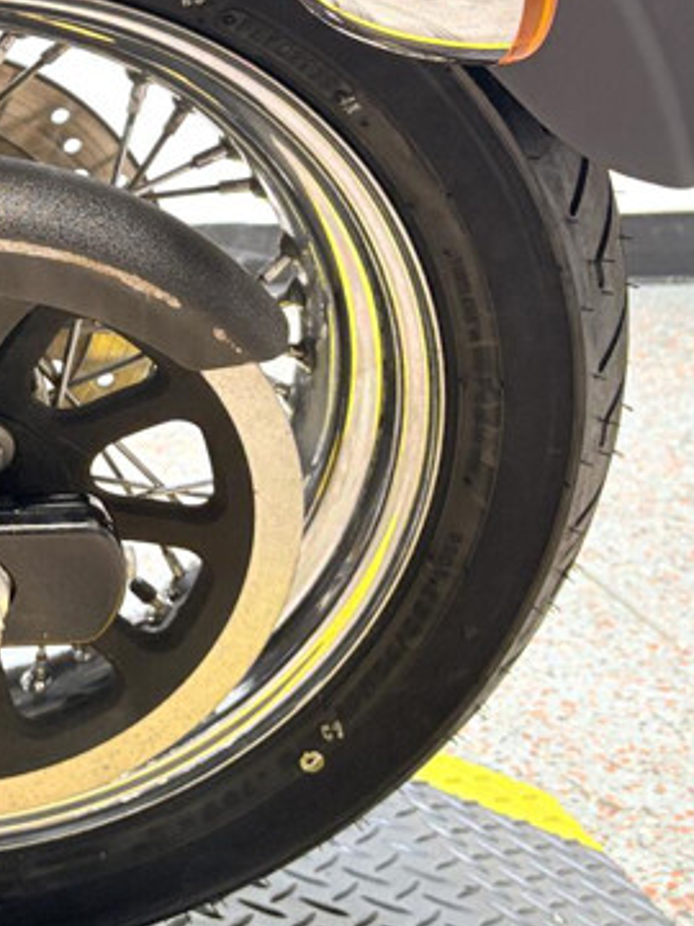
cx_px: -413
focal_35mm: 77
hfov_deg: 16.9
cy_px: 49
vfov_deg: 24.4
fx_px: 2058
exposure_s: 1/60
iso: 80
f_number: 1.6
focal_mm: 5.96
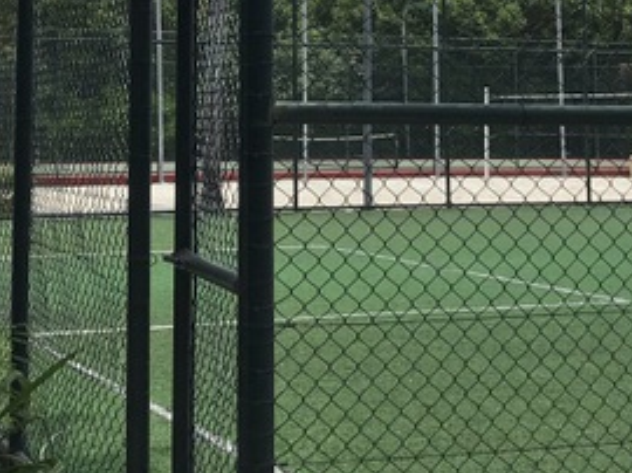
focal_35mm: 83
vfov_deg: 17.2
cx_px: 283
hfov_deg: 23.6
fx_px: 1514
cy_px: -35
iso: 20
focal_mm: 3.99
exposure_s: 1/2994
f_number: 1.8
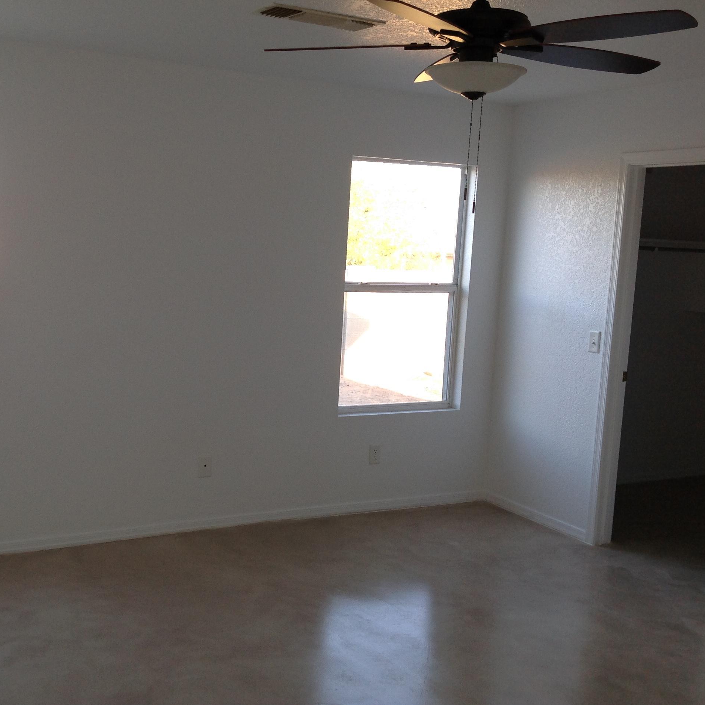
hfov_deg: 39.6
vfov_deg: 40.0
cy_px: 352
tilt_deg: -5.8
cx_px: 241
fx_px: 968
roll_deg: -3.1
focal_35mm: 42
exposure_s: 1/60
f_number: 2.4
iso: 64
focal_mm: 4.28
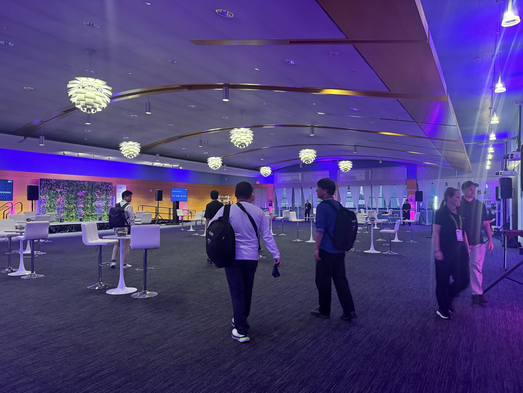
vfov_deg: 56.8
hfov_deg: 71.6
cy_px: 196
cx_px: 262
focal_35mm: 24
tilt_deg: +0.2
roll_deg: -0.5
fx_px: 363
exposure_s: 1/40
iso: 640
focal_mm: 6.76
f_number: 1.78
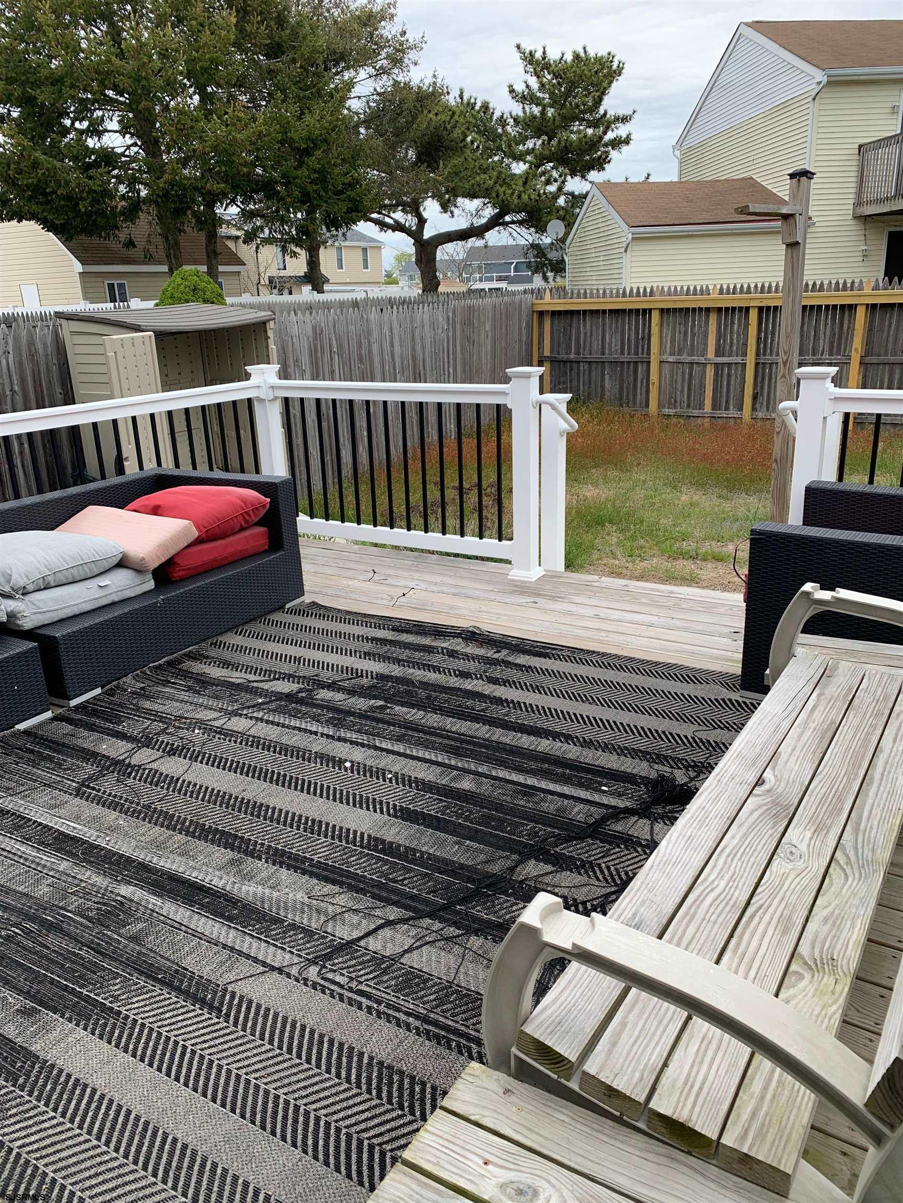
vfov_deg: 67.3
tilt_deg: -19.0
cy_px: 602
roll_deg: +2.5
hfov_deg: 53.1
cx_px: 452
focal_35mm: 26
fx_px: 904
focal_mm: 4.25
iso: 25
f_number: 1.8
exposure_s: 1/413
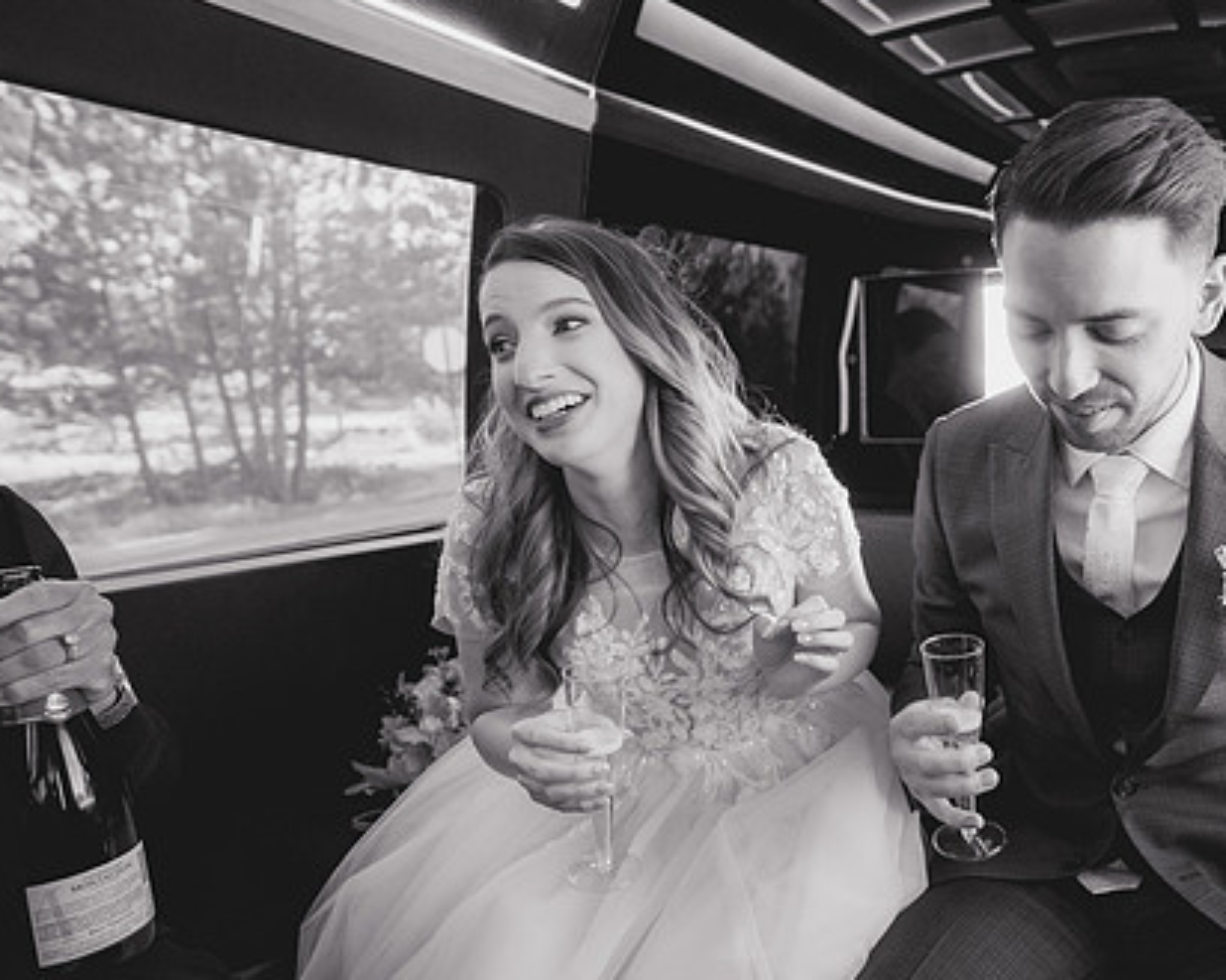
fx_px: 906
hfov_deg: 66.3
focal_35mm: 25
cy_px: 484
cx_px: 818
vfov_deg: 56.7
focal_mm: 18
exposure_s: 1/125
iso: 3200
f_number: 2.8
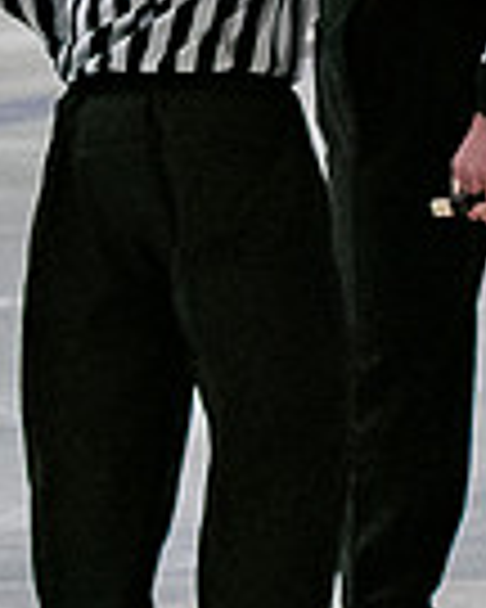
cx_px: 476
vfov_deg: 2.7
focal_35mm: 704
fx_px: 12658
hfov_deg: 2.2
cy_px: -185
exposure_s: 1/400
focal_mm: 70
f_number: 3.2
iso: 2000
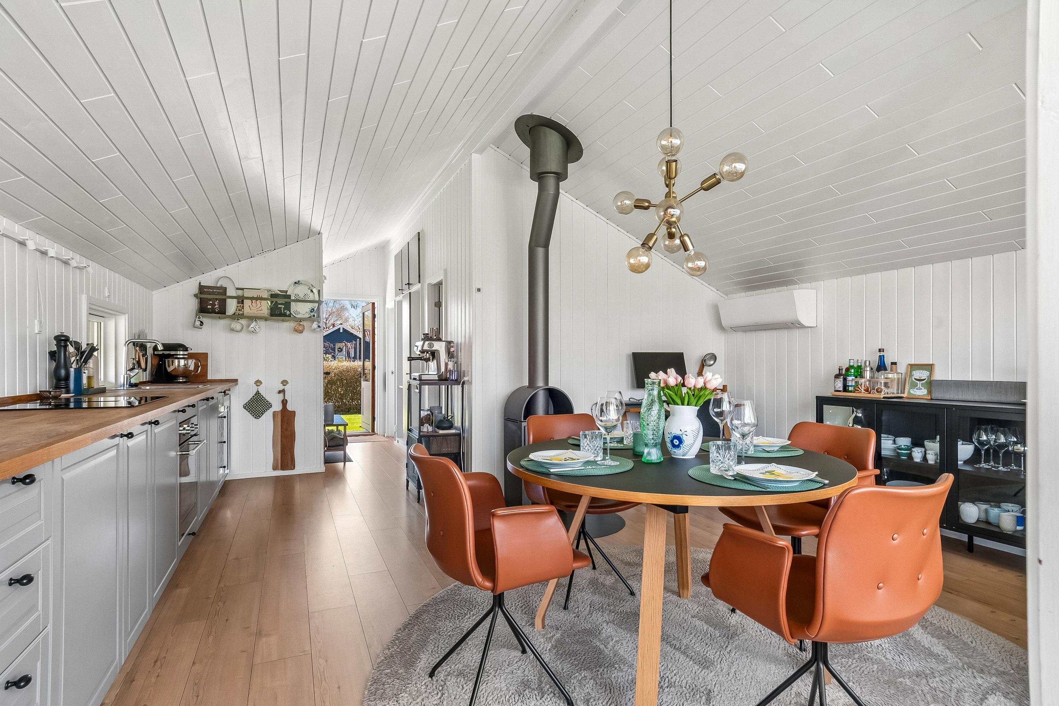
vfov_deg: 67.4
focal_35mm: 18
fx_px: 529
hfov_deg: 90.0
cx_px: 530
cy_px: 353
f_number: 10
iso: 200
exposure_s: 1/10
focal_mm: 12
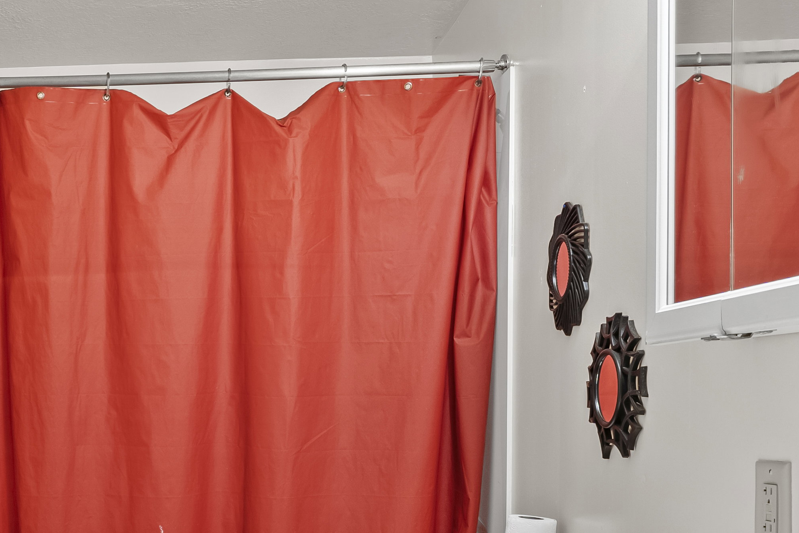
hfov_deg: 38.5
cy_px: 421
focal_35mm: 48
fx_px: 1065
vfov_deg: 27.5
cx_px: 89
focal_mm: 16
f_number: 9
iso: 400
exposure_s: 1.3
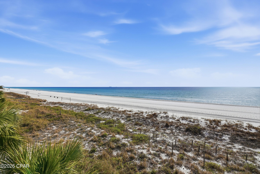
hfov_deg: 96.7
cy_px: 87
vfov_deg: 73.8
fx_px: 116
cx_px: 130
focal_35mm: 16
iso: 100
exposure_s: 1/1600
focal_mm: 16
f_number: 8
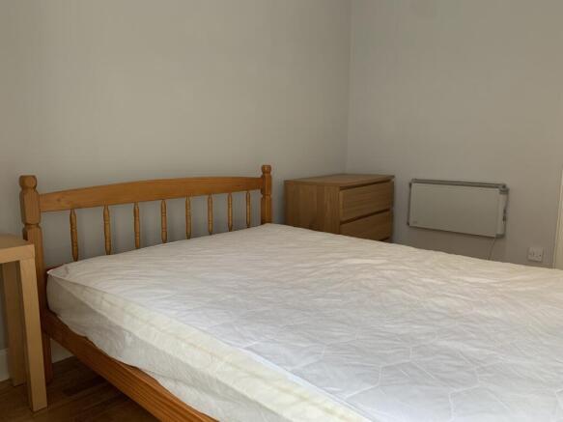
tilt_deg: -8.1
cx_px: 282
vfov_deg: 53.0
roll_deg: +1.3
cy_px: 211
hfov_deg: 67.3
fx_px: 423
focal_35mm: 26
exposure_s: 1/121
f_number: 1.8
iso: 80
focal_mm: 4.25
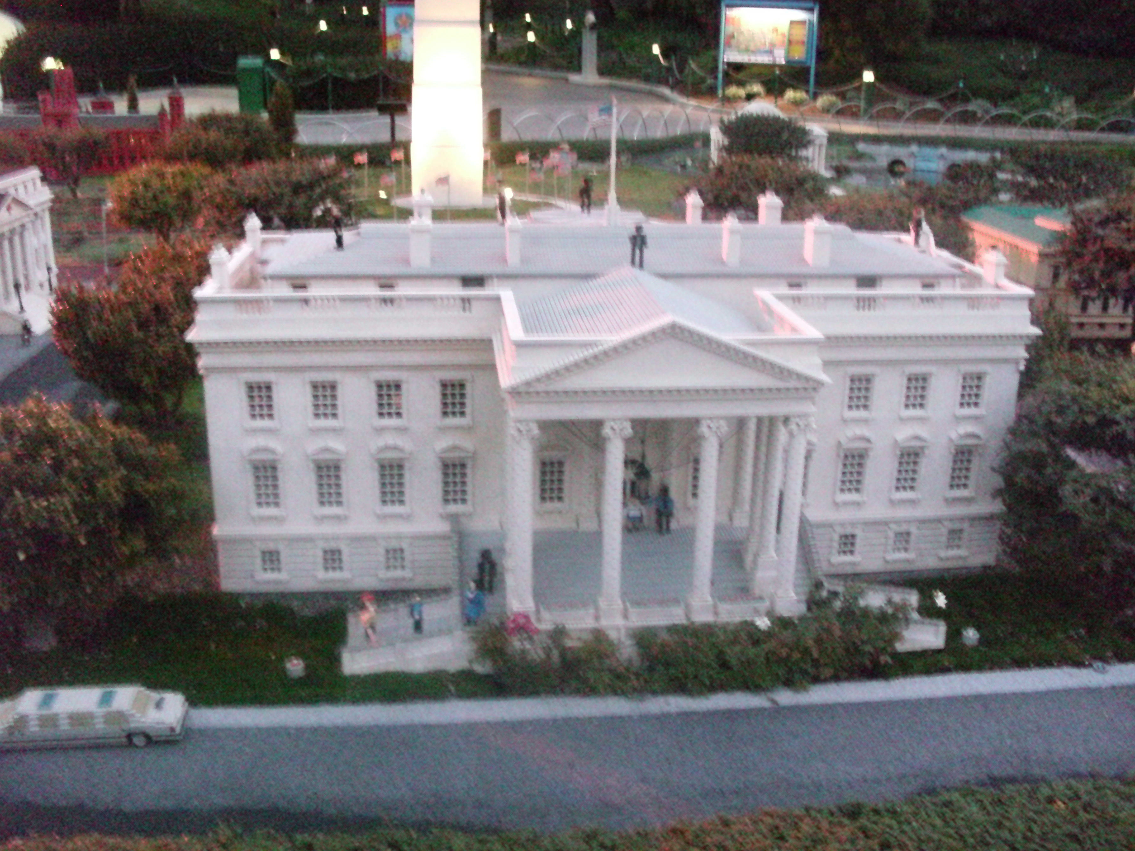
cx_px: 568
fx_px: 1246
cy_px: 426
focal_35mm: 38
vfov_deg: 37.7
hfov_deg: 49.0
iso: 1600
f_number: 3.1
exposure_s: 1/8
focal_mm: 6.3
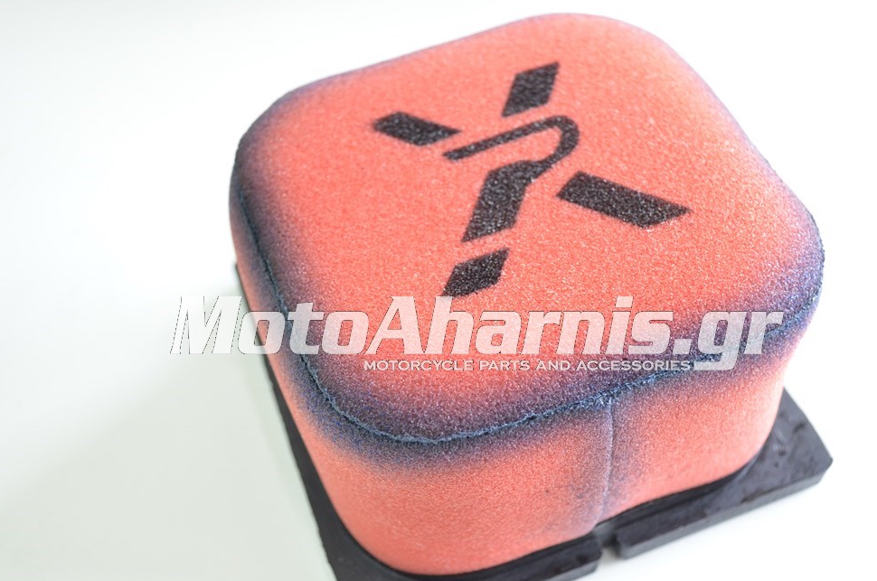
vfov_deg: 31.7
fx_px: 1021
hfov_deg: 46.4
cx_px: 477
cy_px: 333
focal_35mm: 42
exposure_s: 1/125
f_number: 4.5
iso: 1600
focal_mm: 24
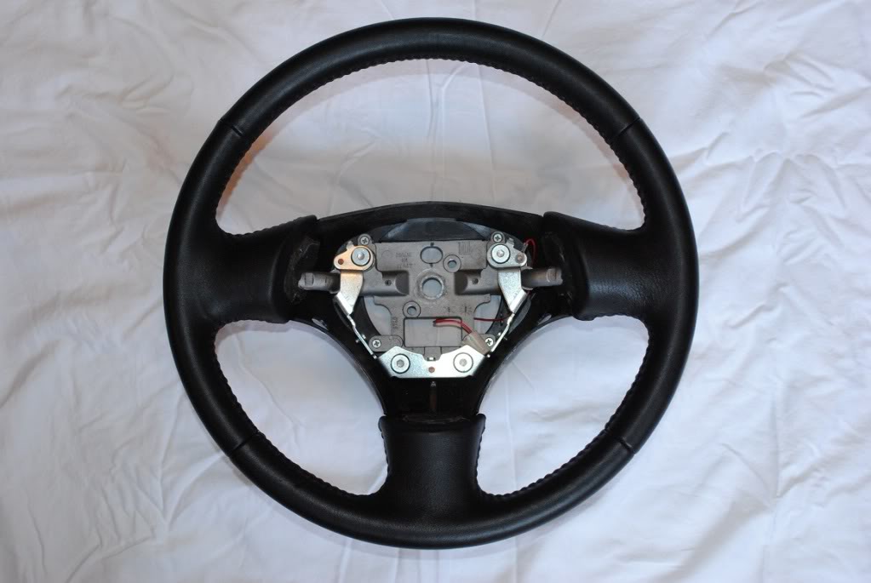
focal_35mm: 39
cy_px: 292
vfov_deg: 34.3
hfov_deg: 49.5
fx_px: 945
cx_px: 436
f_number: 6.3
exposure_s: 1/30
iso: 800
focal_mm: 26
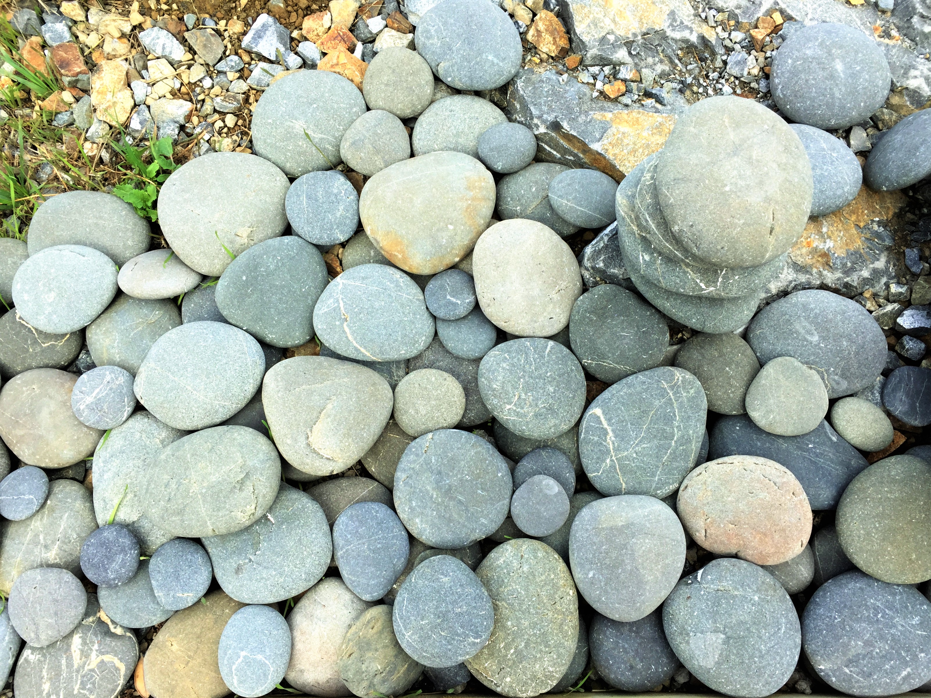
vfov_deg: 48.2
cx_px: 466
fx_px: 780
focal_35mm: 29
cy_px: 349
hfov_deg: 61.7
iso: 32
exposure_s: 1/628
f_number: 2.2
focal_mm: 4.15
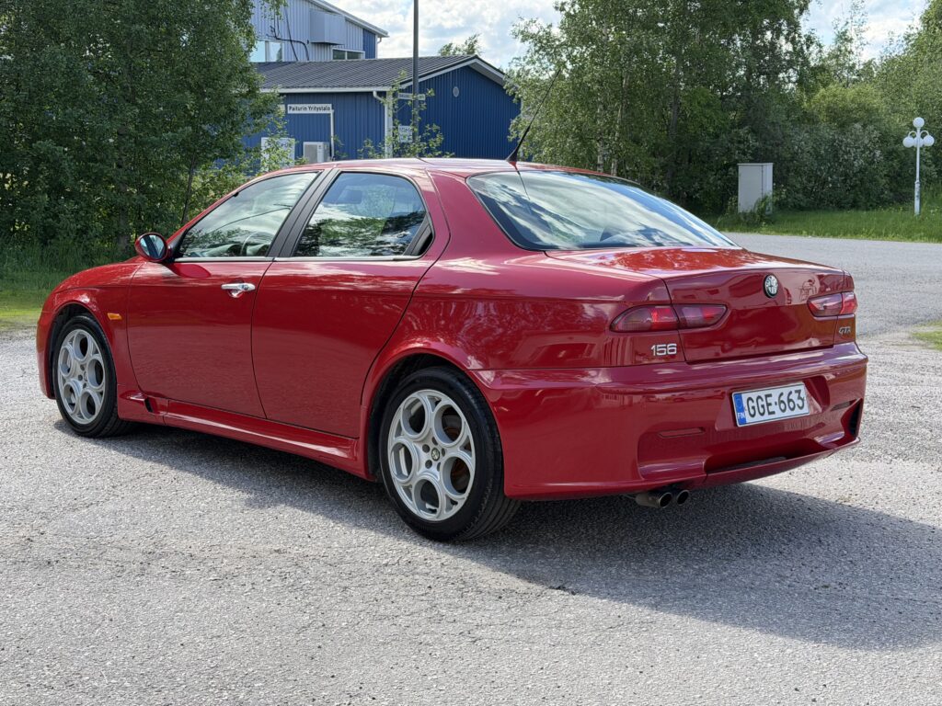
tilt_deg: -8.3
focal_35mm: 48
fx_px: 1306
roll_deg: -0.3
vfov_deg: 30.3
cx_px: 471
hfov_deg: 39.7
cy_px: 353
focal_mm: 6.76
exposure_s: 1/1100
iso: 64
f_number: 1.78
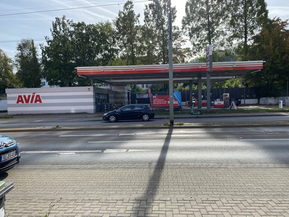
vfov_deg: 53.1
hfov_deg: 67.3
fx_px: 217
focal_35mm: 26
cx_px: 144
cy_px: 108
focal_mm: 4.25
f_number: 1.8
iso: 32
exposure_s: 1/1779
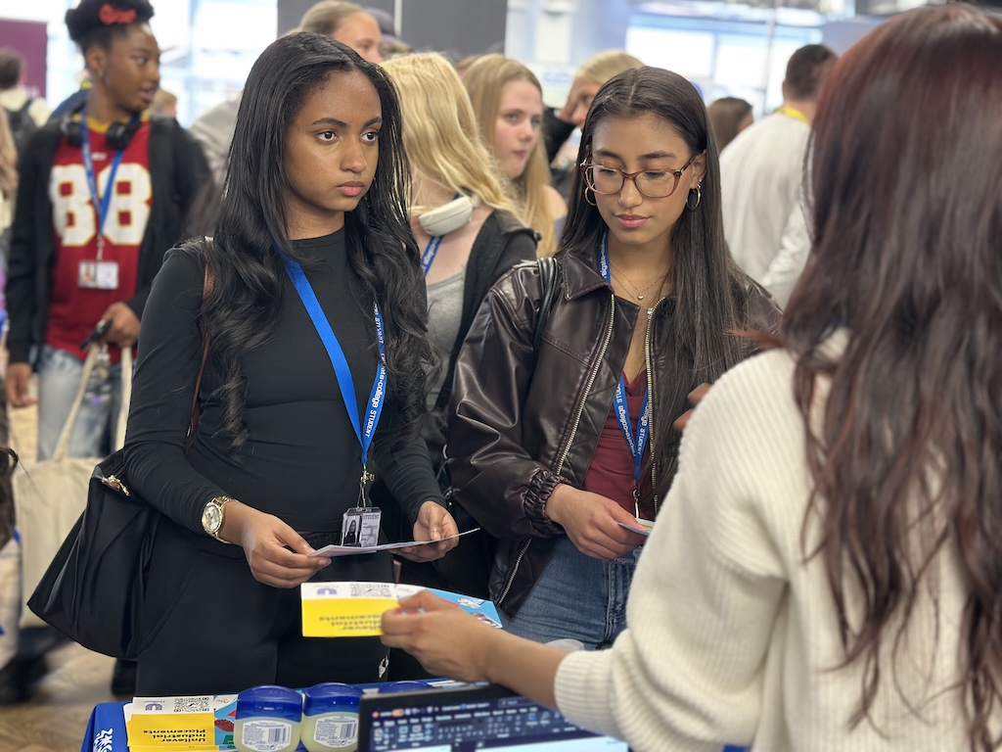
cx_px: 501
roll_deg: -3.6
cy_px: 376
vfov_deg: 30.3
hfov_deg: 39.7
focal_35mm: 48
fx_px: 1389
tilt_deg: -9.4
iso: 320
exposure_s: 1/33
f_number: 1.78
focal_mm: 6.86
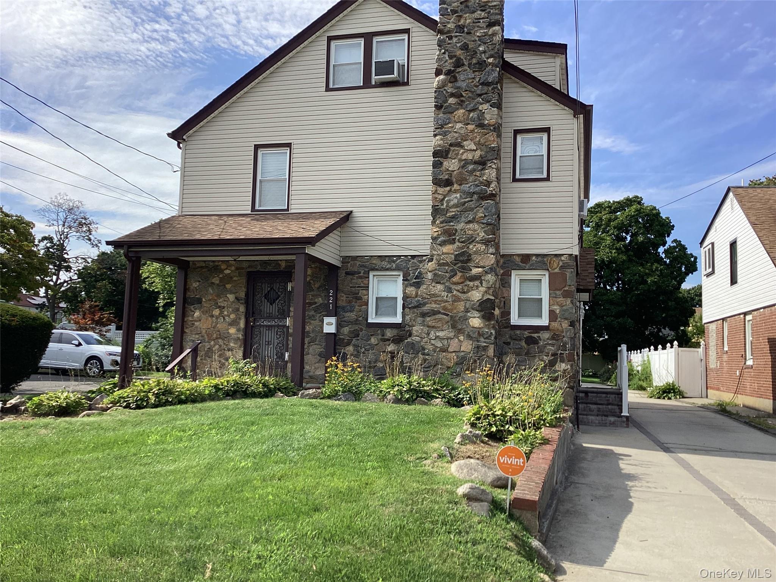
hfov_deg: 58.4
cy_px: 291
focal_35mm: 31
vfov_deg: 45.4
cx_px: 388
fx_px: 695
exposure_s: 1/1164
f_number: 2.4
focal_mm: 3.3
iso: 25
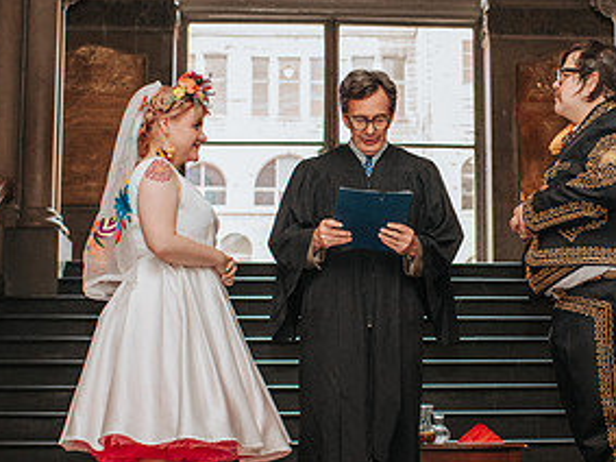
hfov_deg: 24.0
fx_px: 1441
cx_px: 411
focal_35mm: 81
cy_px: 270
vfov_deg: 18.2
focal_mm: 35
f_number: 3.2
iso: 1000
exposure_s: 1/200
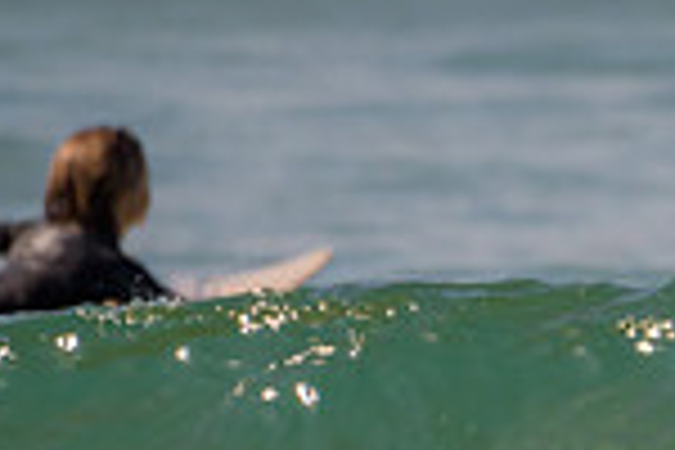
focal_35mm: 2377
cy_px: 526
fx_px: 44565
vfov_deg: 0.6
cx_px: 1286
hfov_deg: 0.9
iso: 180
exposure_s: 1/2000
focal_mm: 500
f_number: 5.6
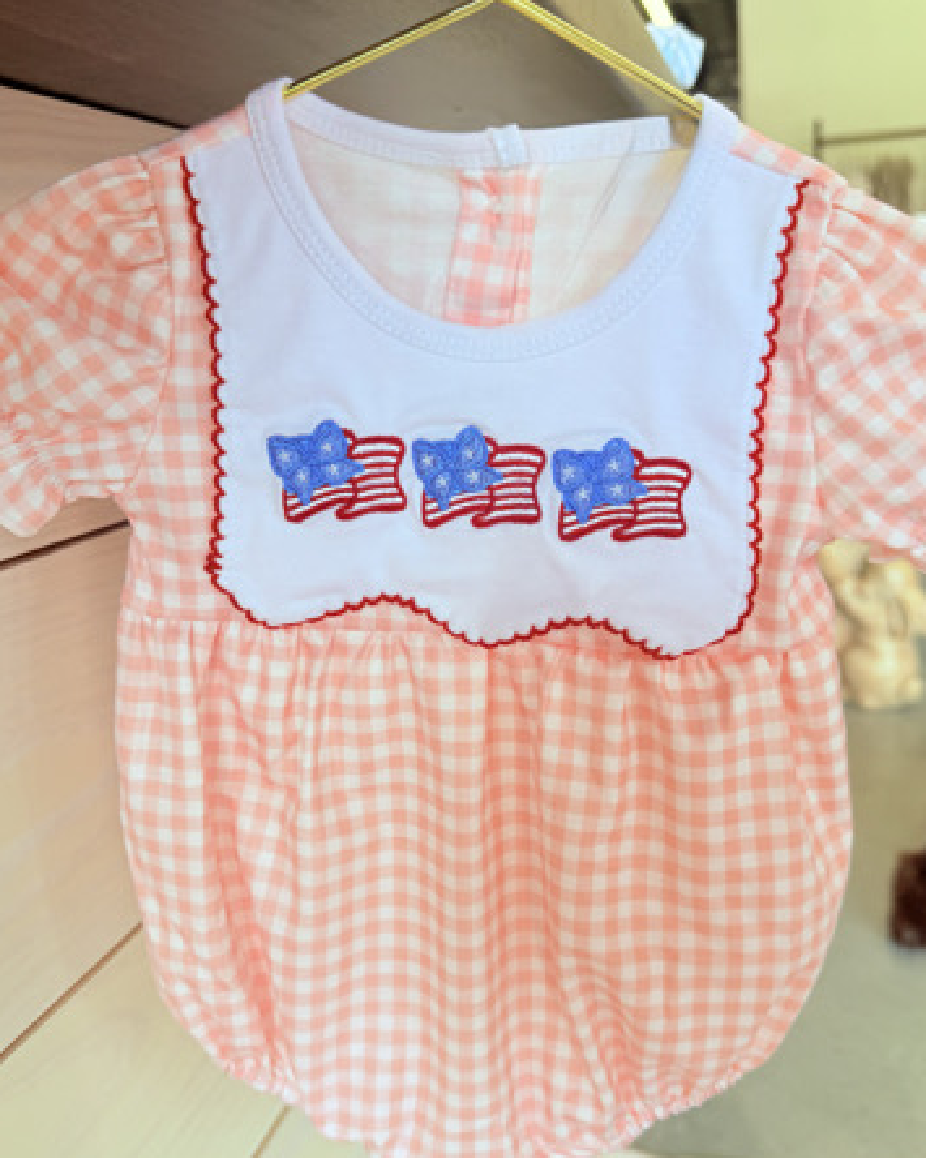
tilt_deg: -15.6
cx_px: 493
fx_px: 925
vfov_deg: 64.0
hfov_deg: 53.1
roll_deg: -2.2
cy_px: 621
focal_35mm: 27
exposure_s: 1/226
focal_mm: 6.76
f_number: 1.78
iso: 64
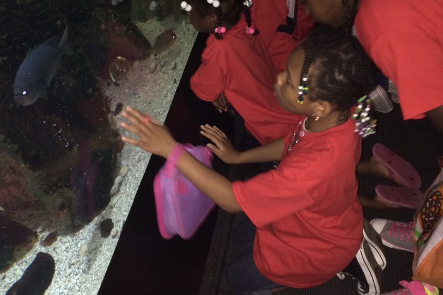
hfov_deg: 43.6
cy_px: 143
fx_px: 554
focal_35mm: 45
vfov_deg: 29.8
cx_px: 213
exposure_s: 1/16
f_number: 2.2
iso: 250
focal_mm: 4.12
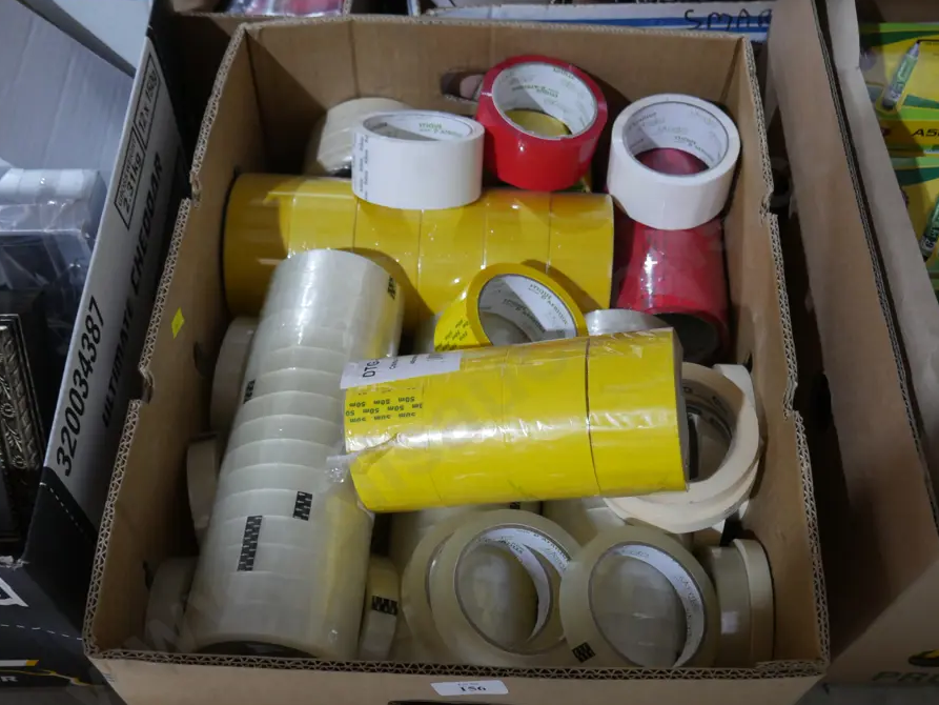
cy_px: 384
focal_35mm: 39
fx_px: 1058
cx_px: 506
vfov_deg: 36.8
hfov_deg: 47.8
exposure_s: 1/60
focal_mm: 17
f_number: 4
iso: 1600
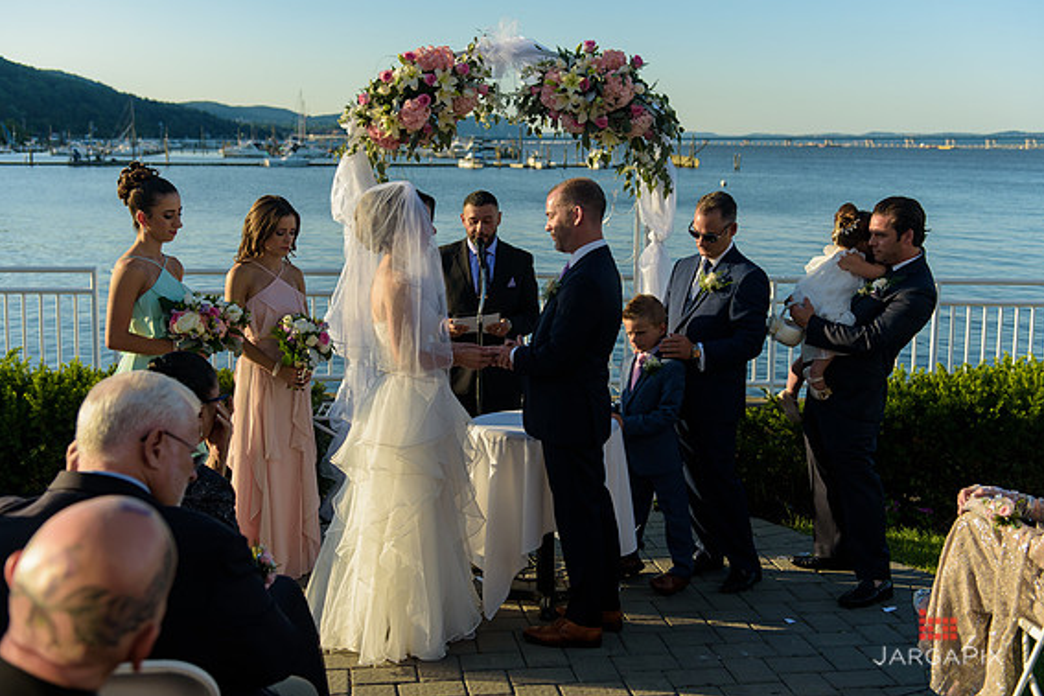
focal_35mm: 43
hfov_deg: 45.4
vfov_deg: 31.2
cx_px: 516
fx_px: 1247
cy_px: 349
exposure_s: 1/1600
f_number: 3.2
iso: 200
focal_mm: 42
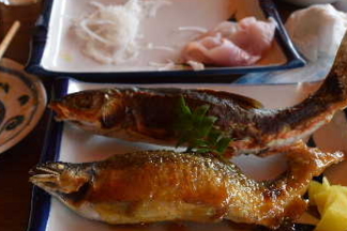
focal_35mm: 50
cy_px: 104
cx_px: 165
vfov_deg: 27.0
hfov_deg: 39.6
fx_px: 482
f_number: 6.3
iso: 400
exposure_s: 1/160
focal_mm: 18
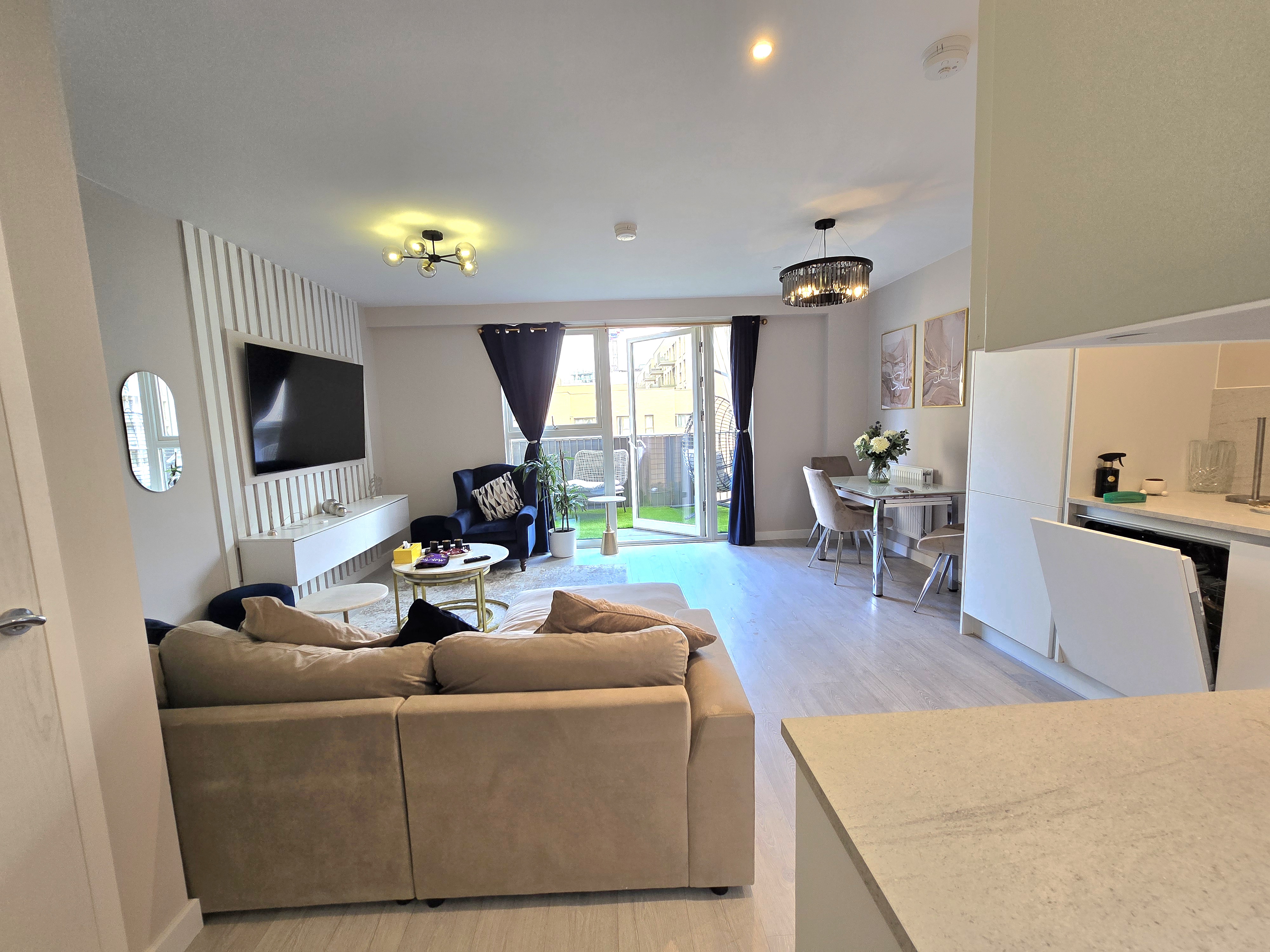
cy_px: 476
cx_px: 635
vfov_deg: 89.9
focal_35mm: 13
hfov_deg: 106.2
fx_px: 477
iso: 64
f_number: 2.2
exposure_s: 1/50.3
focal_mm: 2.2
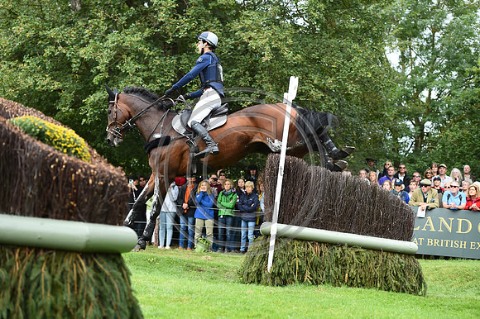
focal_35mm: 70
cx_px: 240
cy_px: 160
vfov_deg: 19.4
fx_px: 933
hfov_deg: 28.9
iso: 640
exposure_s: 1/1250
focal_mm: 70
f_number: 3.5
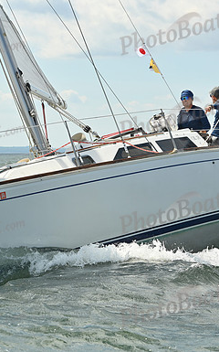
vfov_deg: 14.3
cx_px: 73
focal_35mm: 146
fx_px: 1397
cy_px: 176
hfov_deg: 9.0
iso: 250
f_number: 7.1
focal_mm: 95
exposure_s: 1/1250
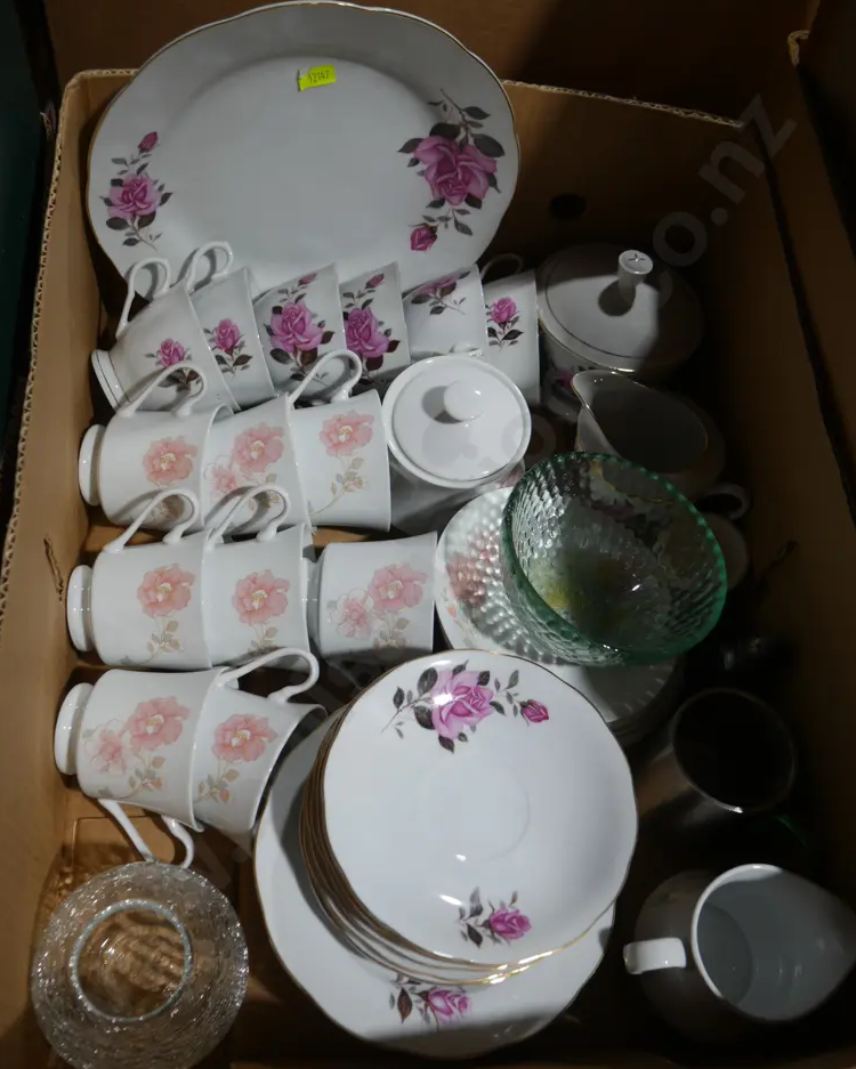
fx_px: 1013
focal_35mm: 32
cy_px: 576
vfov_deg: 55.6
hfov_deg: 45.8
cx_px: 426
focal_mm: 15
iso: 200
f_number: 3.6
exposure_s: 1/100
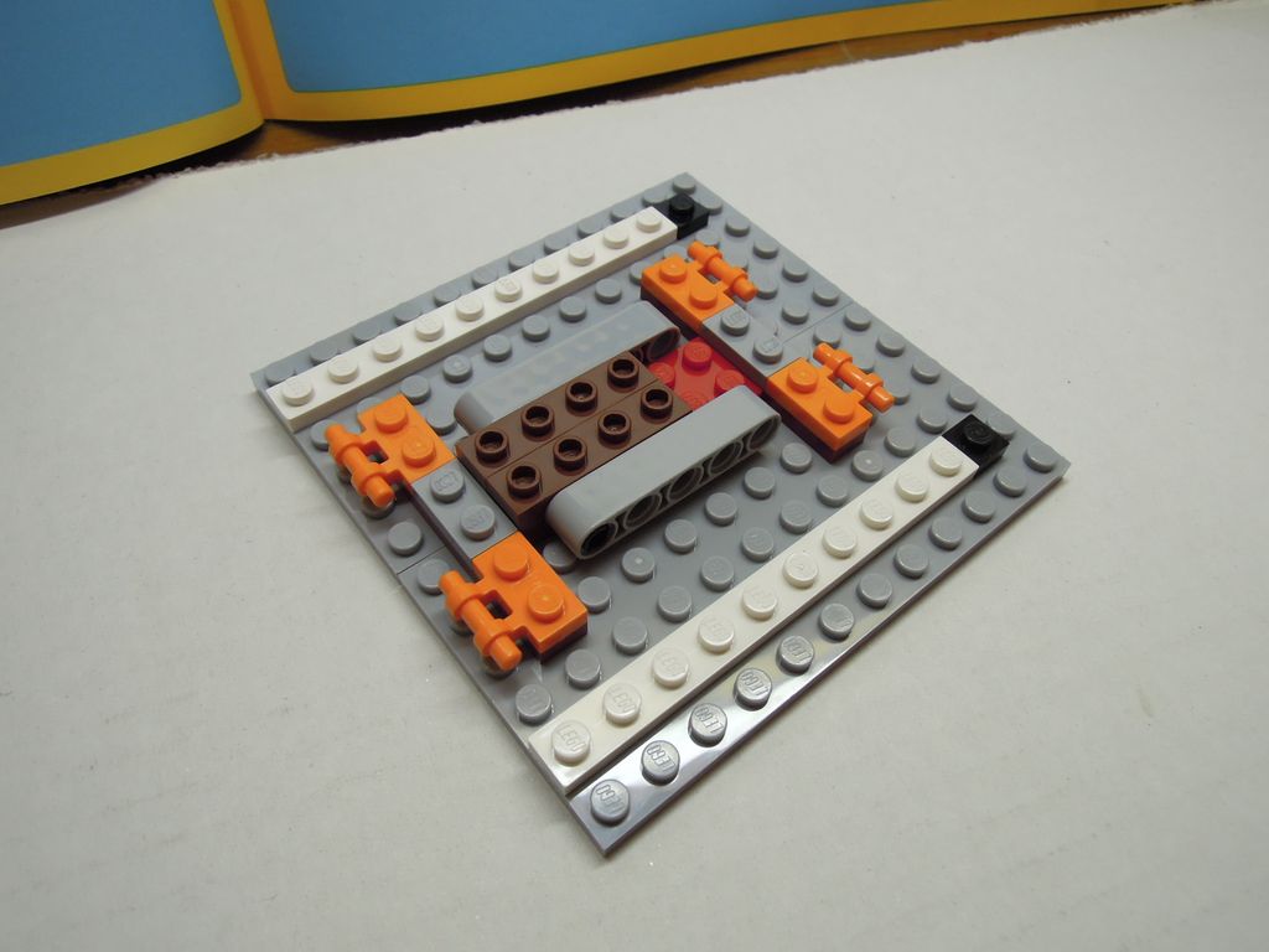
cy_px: 476
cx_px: 634
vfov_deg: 56.8
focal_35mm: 24
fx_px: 880
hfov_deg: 71.6
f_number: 2.8
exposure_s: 1/60
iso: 160
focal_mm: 4.3
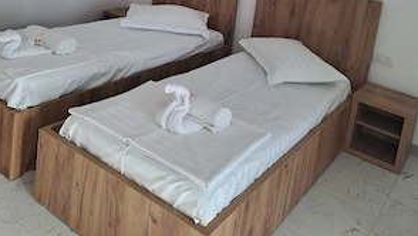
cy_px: -11
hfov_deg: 54.0
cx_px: 206
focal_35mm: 37
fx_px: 410
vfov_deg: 29.5
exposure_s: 1/100
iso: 50
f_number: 1.8
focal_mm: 4.65
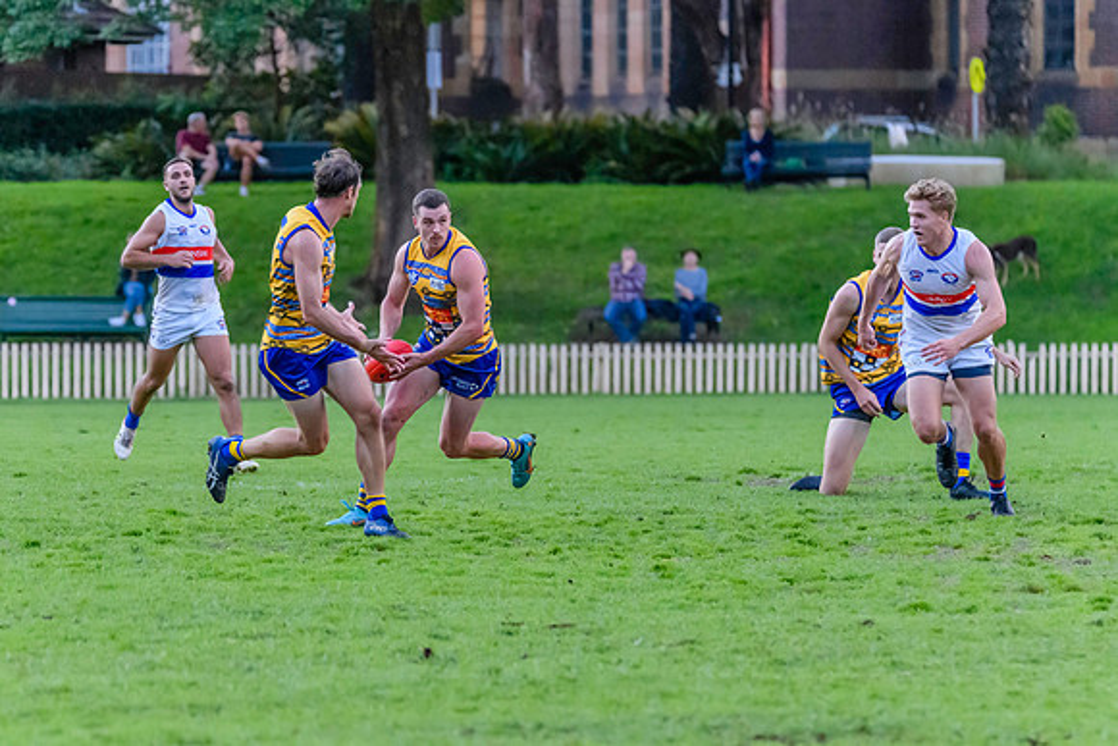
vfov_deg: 4.2
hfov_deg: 6.3
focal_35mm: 328
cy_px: 440
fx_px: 10201
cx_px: 508
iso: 10000
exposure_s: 1/1600
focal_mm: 260
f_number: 5.6
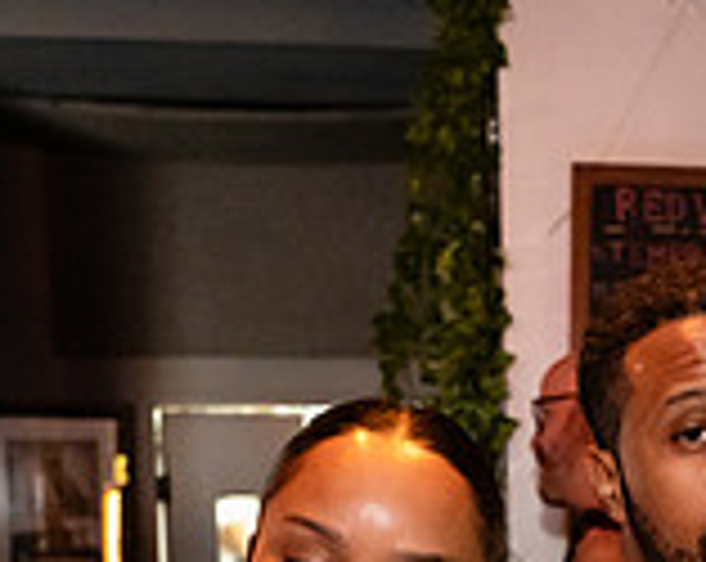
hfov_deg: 20.3
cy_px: 798
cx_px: 666
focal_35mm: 92
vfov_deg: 15.6
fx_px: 1919
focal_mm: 26
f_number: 2.8
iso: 3200
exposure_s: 1/100
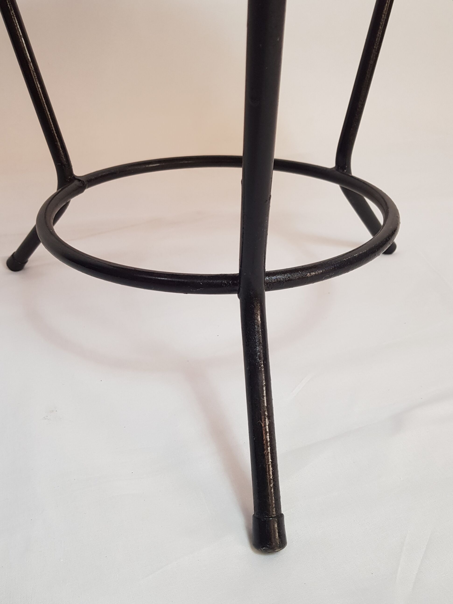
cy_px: 302
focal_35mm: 26
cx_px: 226
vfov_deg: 67.3
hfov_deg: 53.1
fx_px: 454
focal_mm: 4.2
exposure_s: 1/100
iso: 80
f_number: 1.7
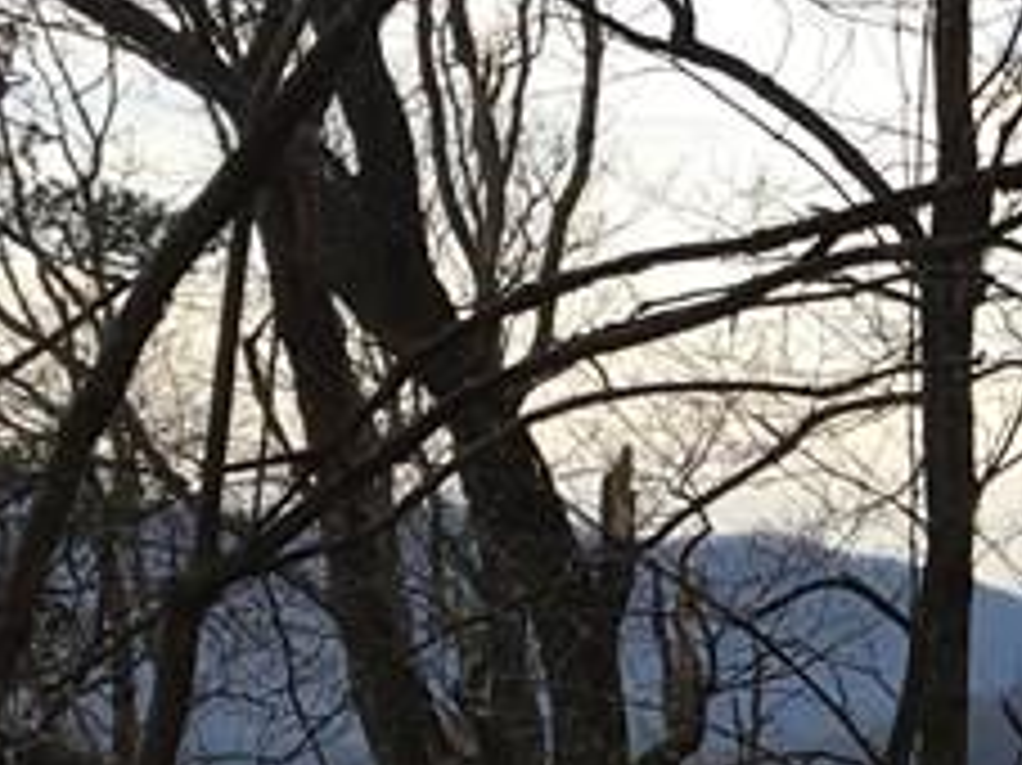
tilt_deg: -7.2
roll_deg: -0.5
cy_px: 1184
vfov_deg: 10.8
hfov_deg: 14.1
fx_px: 3866
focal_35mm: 131
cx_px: 1544
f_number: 2.2
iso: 25
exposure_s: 1/1261
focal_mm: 4.15
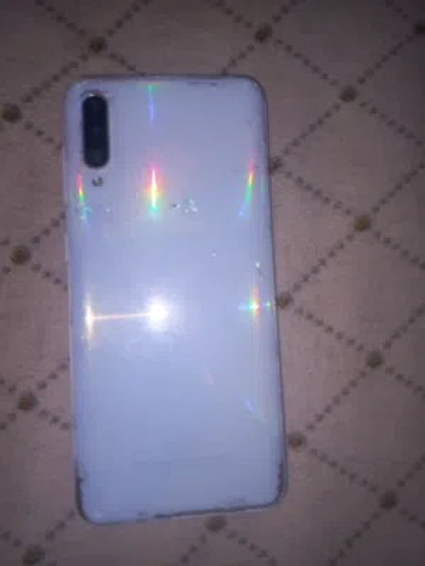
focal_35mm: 25
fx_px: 409
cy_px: 283
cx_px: 212
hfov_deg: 54.9
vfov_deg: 69.4
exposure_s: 1/100
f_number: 1.8
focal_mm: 4.6
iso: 25
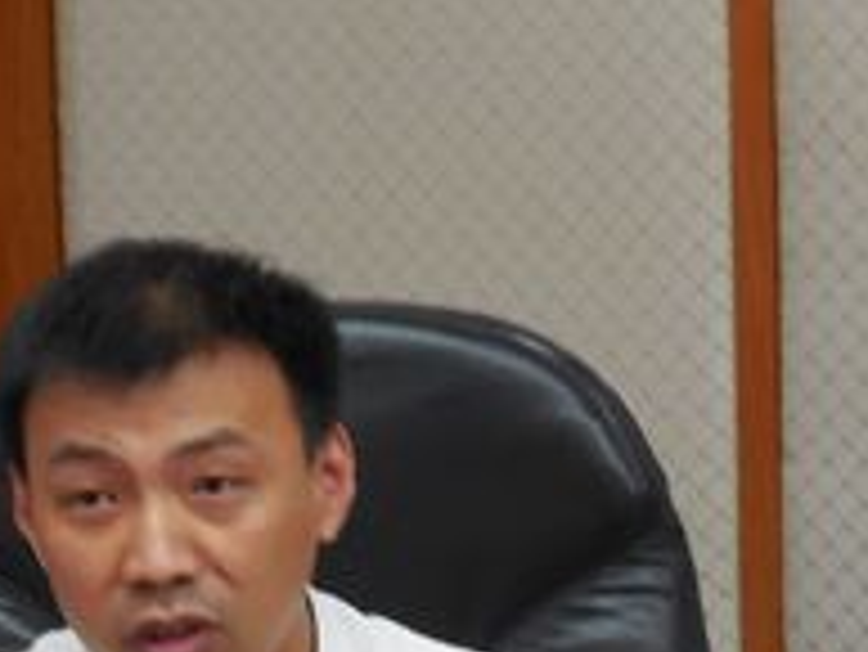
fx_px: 5269
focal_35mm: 210
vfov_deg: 7.0
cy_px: 834
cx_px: 454
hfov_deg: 9.4
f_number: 4.9
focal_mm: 14.5
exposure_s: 1/20
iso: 400
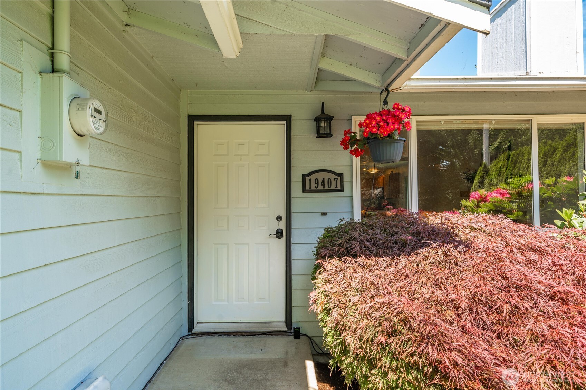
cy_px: 195
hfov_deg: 81.2
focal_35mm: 21
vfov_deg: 59.5
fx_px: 342
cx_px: 293
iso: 100
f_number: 7.1
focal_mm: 21
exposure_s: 1/40
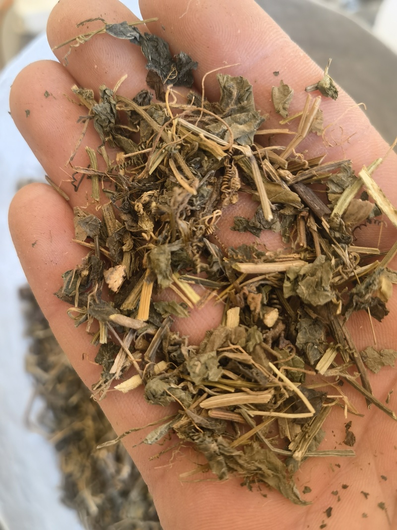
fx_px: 413
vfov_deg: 65.3
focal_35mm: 27
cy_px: 265
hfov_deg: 51.3
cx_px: 198
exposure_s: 1/99.3
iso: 125
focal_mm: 5.54
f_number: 1.8
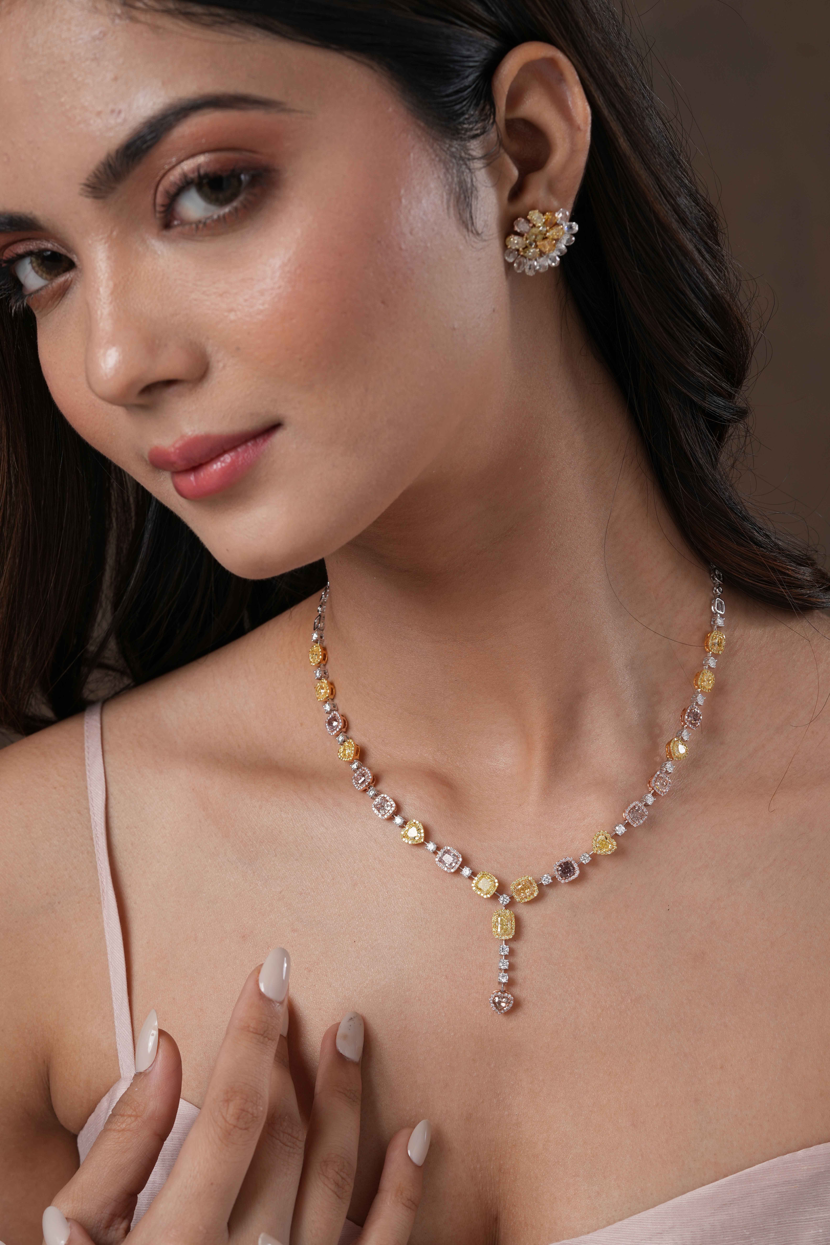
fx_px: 3112
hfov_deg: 15.2
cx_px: 415
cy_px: 622
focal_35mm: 90
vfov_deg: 22.6
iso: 250
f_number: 10
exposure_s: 1/160
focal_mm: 90
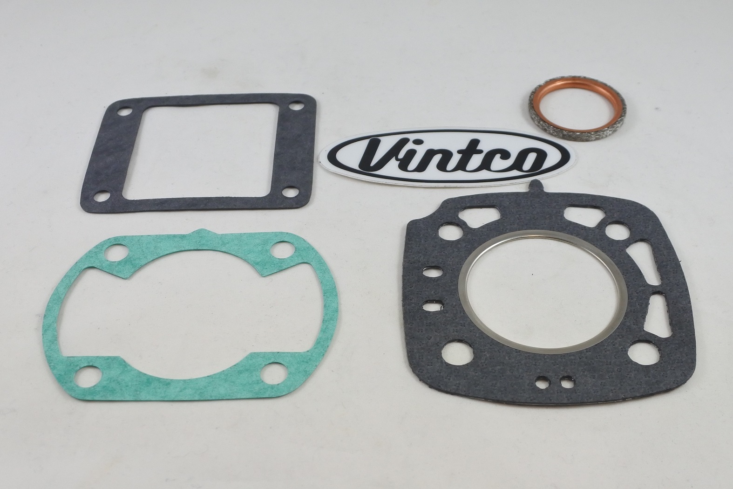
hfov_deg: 60.3
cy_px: 244
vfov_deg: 42.3
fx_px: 631
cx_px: 366
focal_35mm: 31
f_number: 3.8
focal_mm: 11.6
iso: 400
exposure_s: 1/200
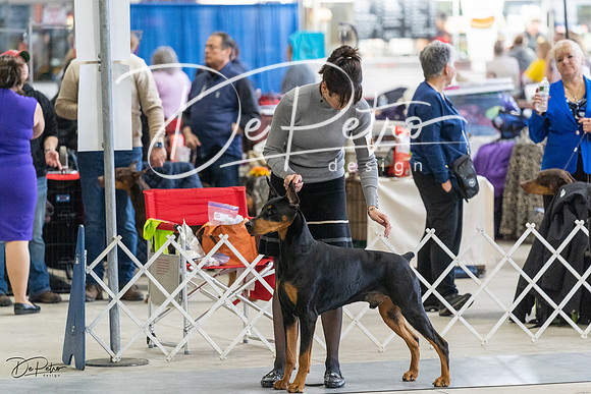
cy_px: 197
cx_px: 296
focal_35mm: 200
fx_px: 3284
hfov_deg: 10.3
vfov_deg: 6.9
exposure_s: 1/320
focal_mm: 200
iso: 6400
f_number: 4
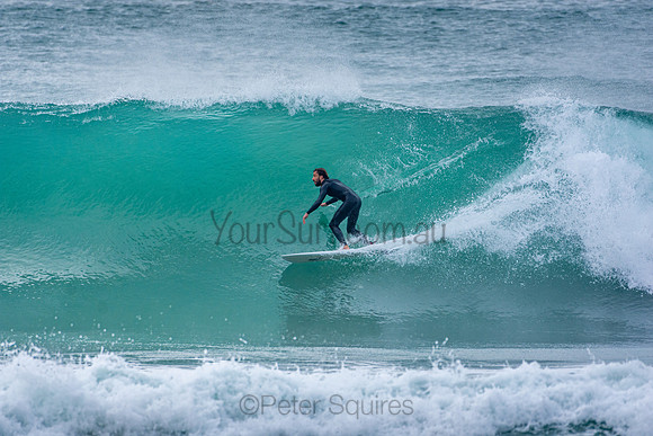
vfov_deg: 1.8
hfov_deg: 2.7
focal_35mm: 750
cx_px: 326
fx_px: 13607
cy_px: 218
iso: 320
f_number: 5.6
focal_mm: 500
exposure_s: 1/1000
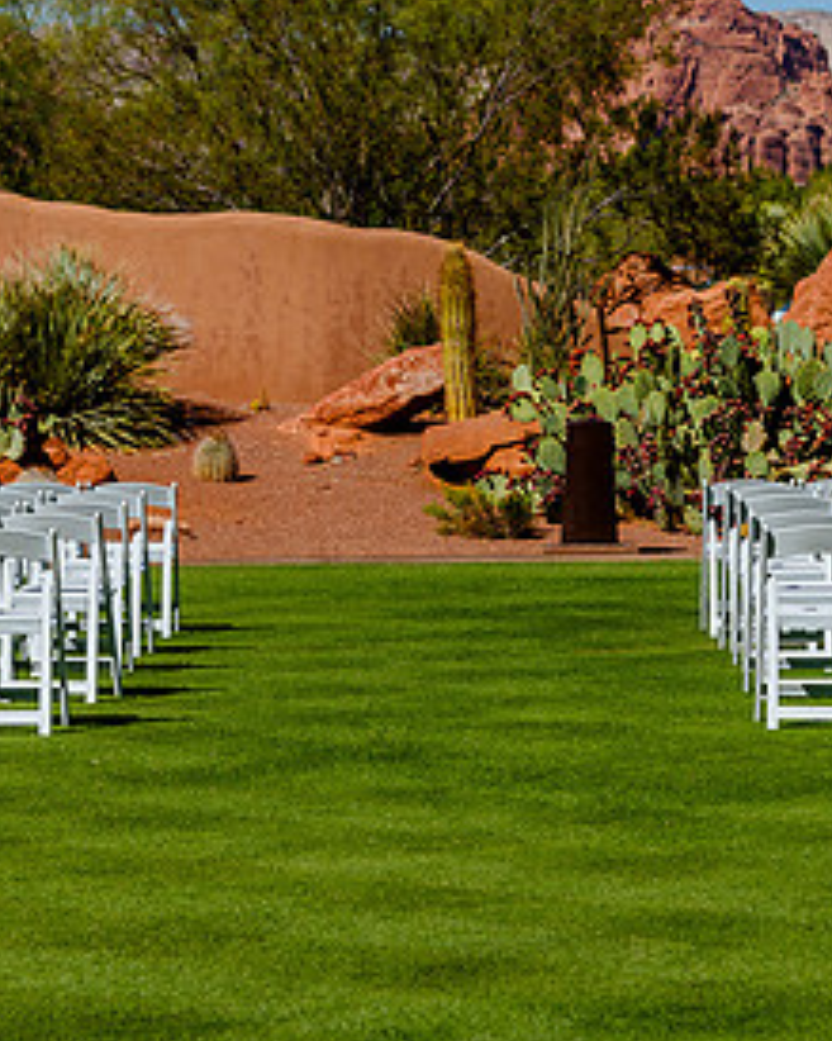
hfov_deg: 10.4
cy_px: 338
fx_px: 4589
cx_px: 399
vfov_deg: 12.9
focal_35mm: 149
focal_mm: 75
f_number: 5
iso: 200
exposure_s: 1/1600
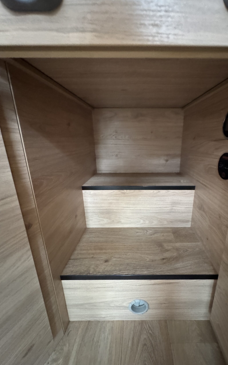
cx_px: 137
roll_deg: -0.5
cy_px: 181
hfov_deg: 73.9
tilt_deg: -13.9
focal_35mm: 15
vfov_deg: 101.5
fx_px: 149
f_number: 2.2
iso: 1250
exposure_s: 1/40
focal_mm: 2.22
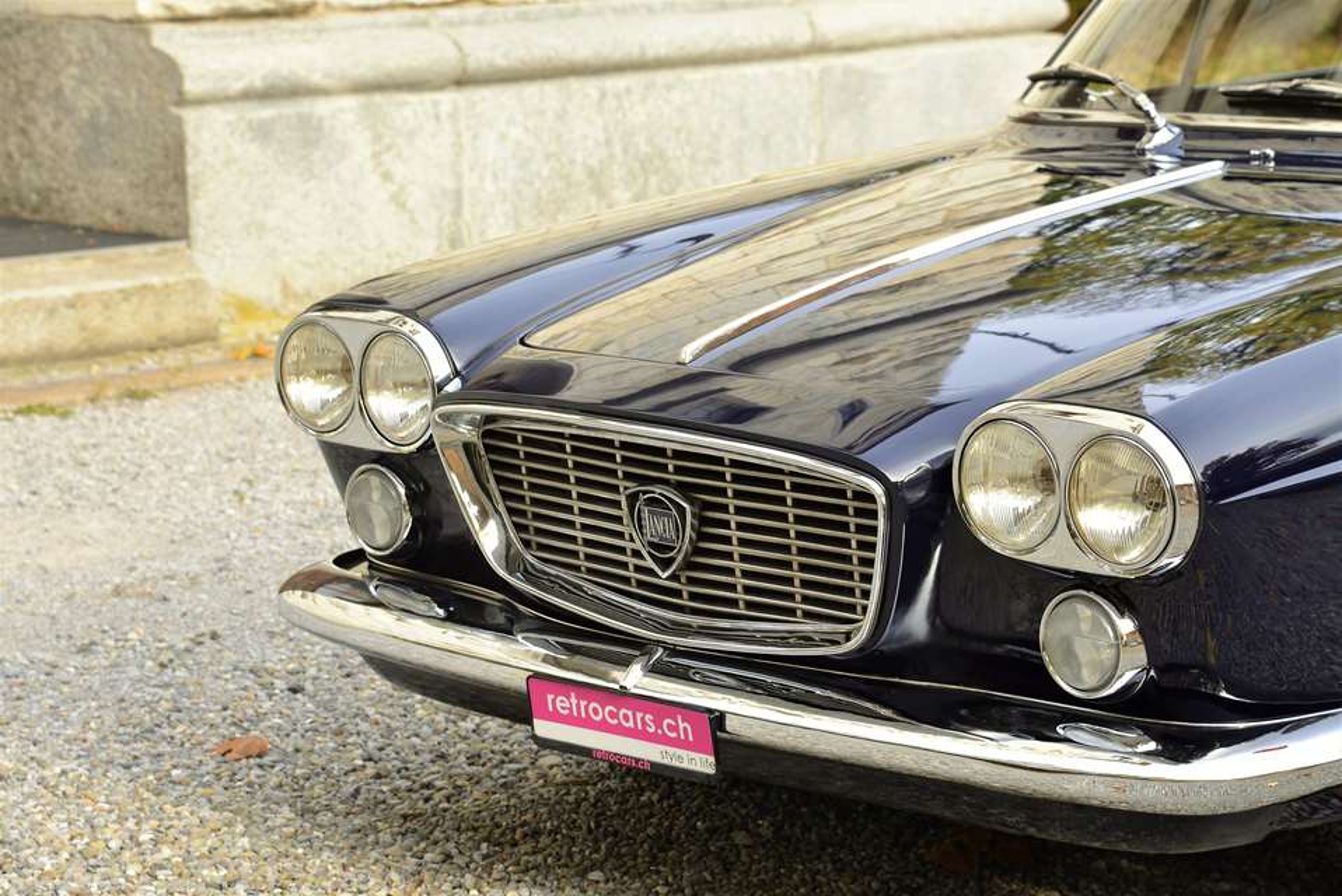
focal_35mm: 110
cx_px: 671
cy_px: 448
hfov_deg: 18.6
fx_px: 4103
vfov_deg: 12.5
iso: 320
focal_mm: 110
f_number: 8
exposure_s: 1/100
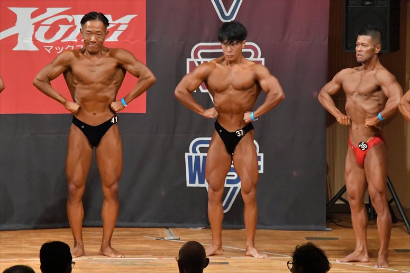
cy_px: 136
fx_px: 3244
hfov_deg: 7.2
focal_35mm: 285
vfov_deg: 4.8
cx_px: 205
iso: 11400
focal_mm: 190
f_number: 5.6
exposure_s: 1/400
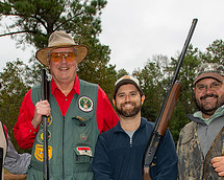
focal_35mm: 48
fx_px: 318
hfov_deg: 38.6
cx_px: 85
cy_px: 201
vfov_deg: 28.4
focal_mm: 19
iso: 320
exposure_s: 1/250
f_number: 5
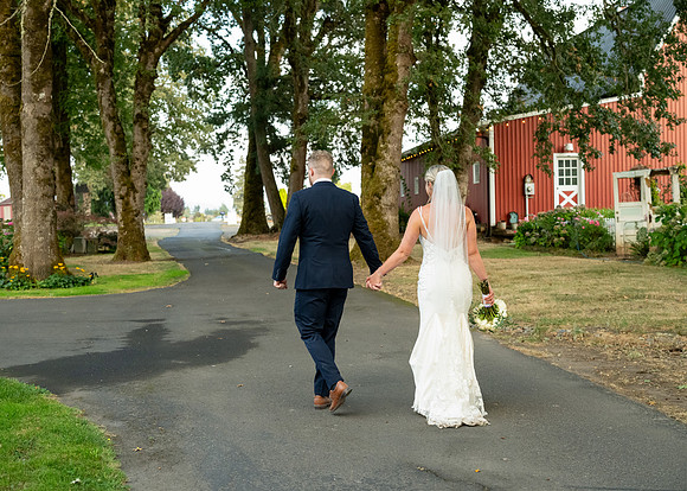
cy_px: 246
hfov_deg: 40.3
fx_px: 936
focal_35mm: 48
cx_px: 319
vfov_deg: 29.4
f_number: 4
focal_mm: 45
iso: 4000
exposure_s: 1/400
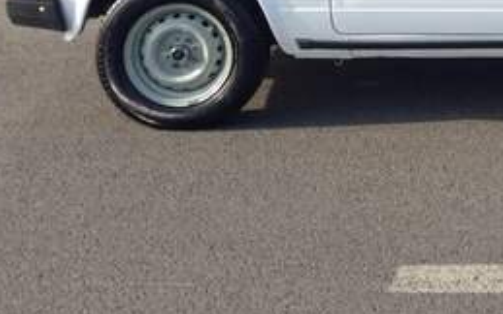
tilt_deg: -7.4
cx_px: 585
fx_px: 1220
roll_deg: -2.6
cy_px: -127
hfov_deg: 21.8
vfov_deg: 14.0
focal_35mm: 89
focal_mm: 4.12
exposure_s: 1/616
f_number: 2.4
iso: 50
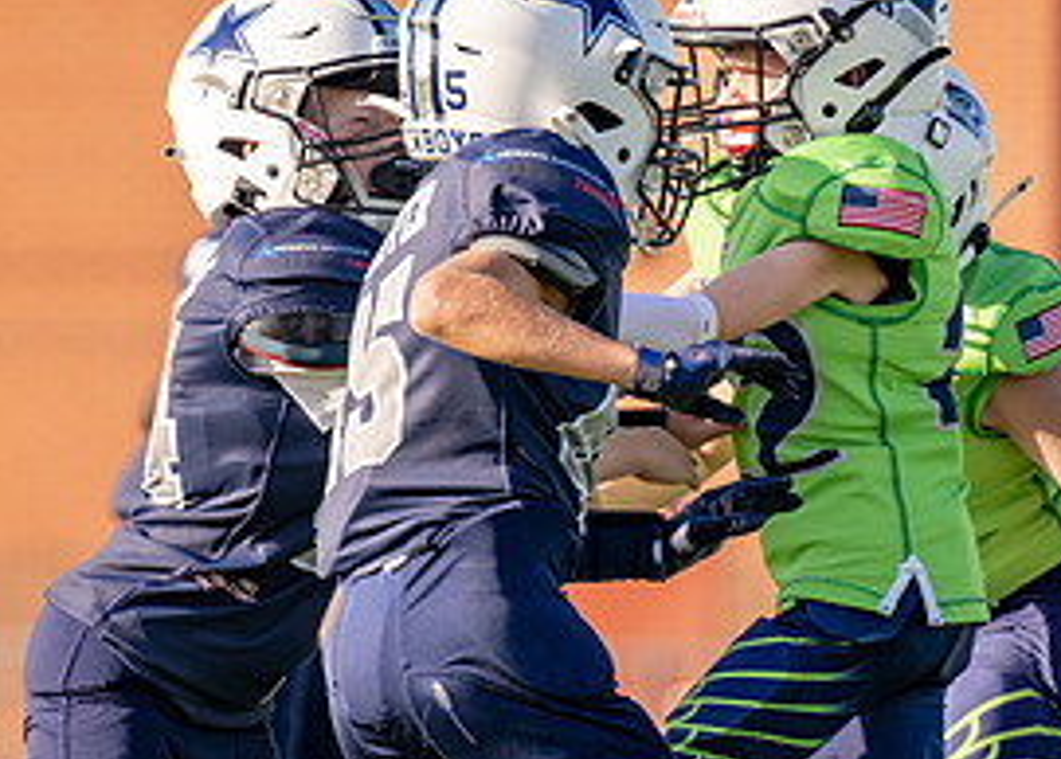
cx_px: 239
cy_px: 457
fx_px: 18516
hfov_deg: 3.3
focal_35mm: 614
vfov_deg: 2.3
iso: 160
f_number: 4
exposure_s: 1/1000
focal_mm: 238
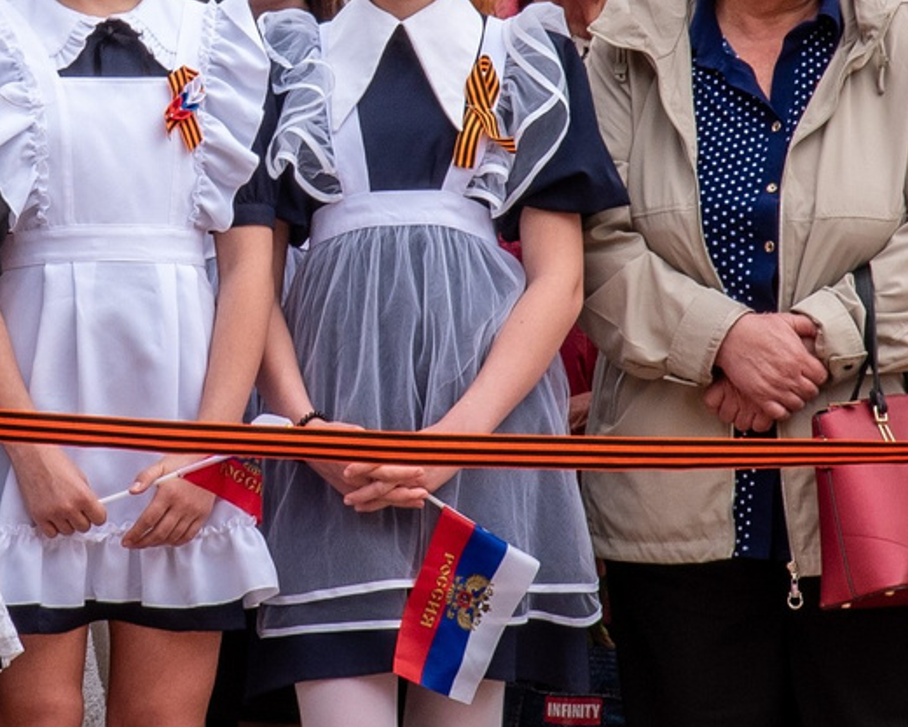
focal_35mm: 570
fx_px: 15318
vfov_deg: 2.7
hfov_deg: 3.4
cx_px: 138
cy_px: -15
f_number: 13
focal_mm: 120
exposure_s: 1/160
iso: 320
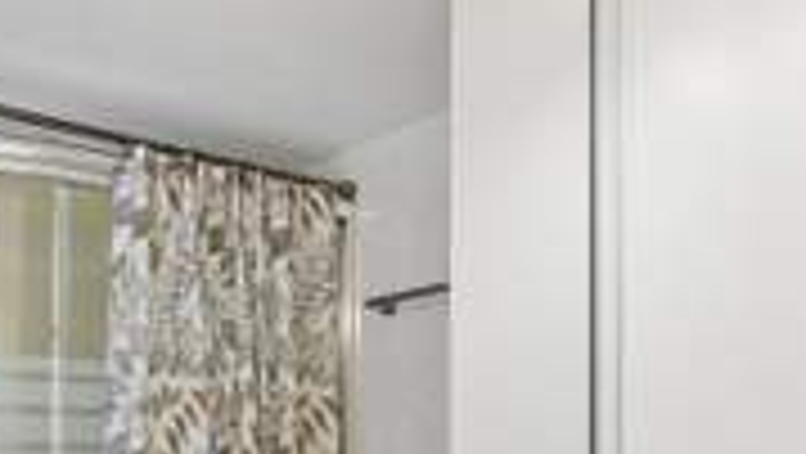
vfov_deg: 25.2
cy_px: 463
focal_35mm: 45
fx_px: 962
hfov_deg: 45.0
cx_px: 509
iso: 400
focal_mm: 16
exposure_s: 1/10
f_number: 8
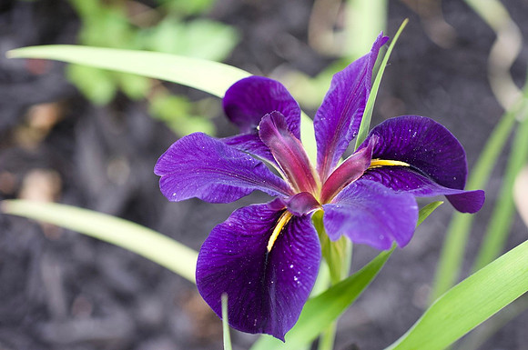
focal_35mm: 75
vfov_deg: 18.1
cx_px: 264
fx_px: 1098
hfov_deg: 27.0
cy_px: 175
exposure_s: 1/640
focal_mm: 50
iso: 800
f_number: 3.2
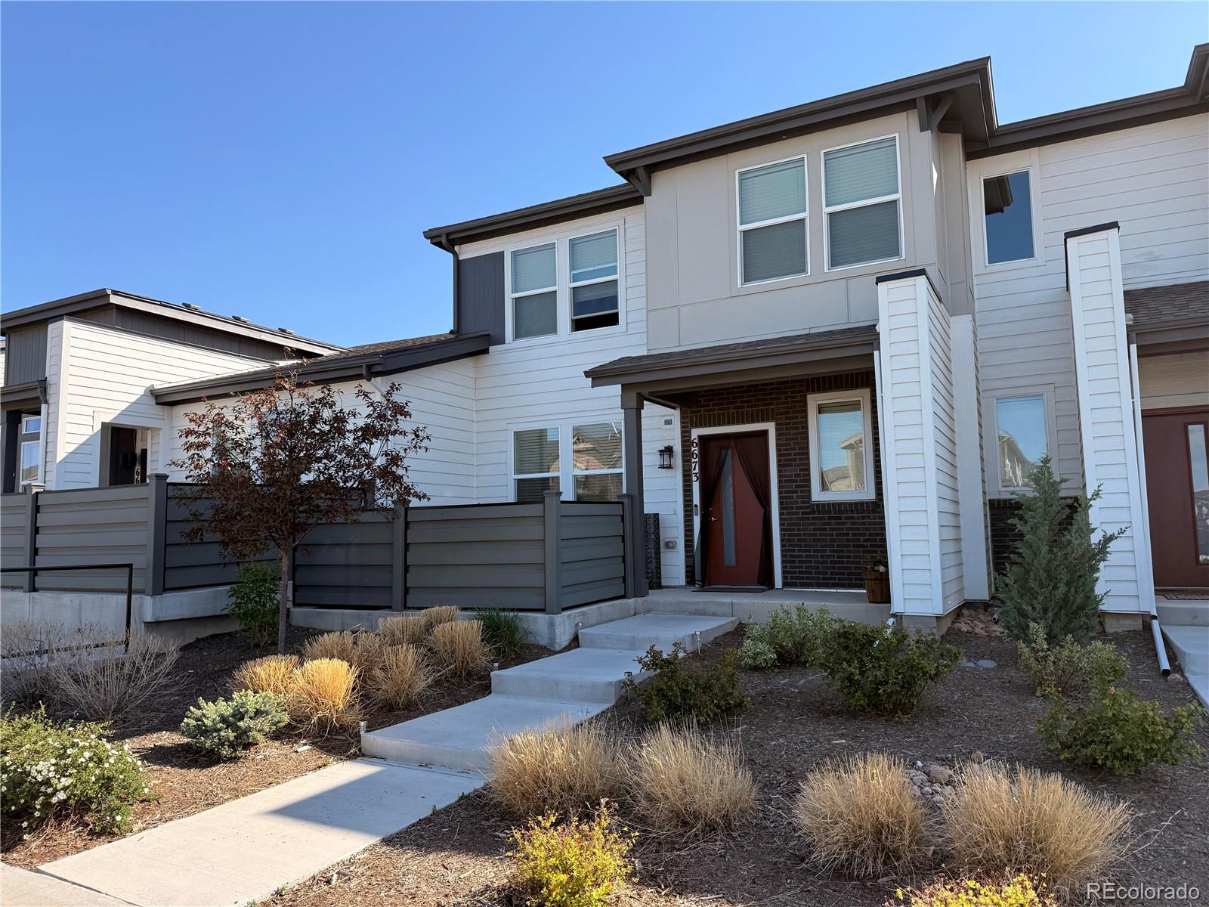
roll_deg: +0.9
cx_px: 604
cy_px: 454
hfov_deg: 71.6
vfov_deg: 56.8
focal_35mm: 24
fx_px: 838
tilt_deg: +6.1
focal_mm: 6.76
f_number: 1.78
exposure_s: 1/2801
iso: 100
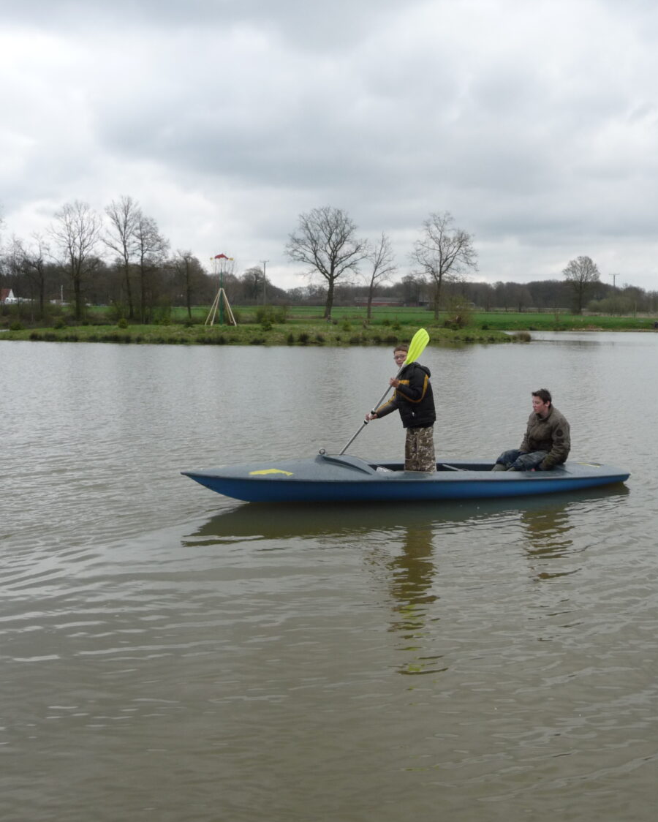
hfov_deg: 37.0
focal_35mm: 40
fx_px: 973
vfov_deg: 45.8
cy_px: 408
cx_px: 433
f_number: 3.4
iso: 100
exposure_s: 1/400
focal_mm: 5
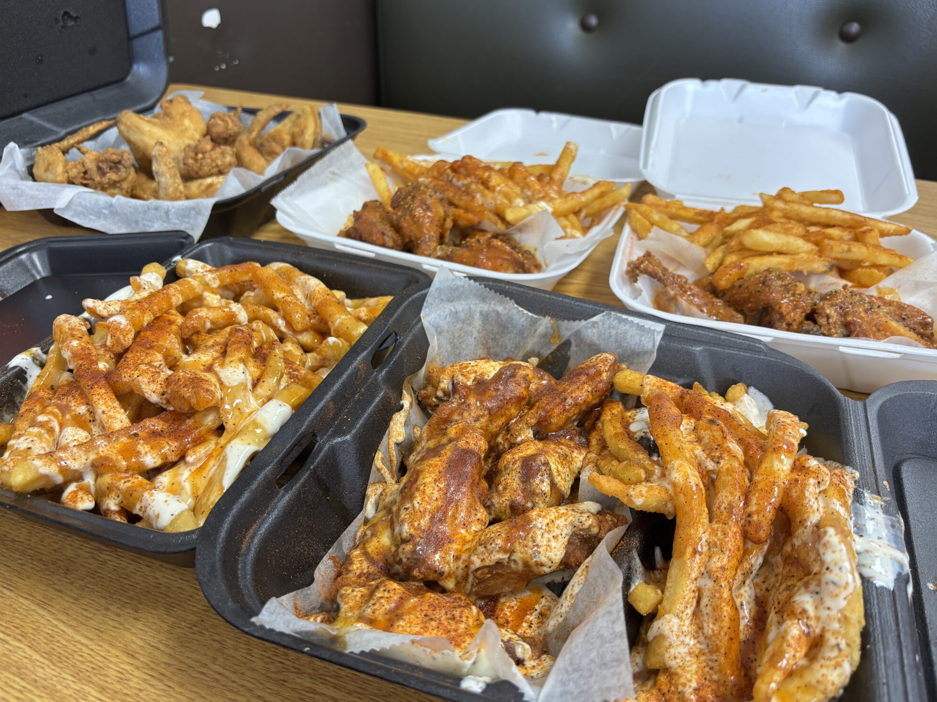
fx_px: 731
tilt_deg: -33.7
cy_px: 354
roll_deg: -1.1
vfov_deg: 51.4
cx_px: 481
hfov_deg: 65.3
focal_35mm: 27
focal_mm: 5.96
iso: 125
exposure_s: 1/120
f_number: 1.6
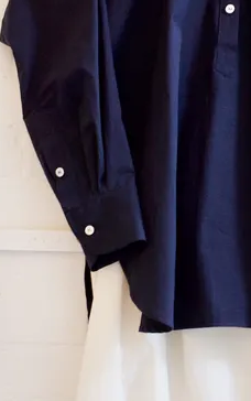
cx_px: 218
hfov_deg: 13.8
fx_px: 1027
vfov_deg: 21.9
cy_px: 291
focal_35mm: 94
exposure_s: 1/40
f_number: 2.8
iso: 320
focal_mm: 18.3
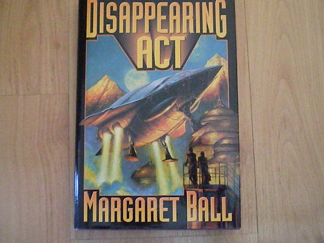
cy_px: 105
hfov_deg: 42.9
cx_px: 153
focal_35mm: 44
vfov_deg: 32.8
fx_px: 412
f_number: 3.1
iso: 1800
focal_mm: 6.3
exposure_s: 1/73.1
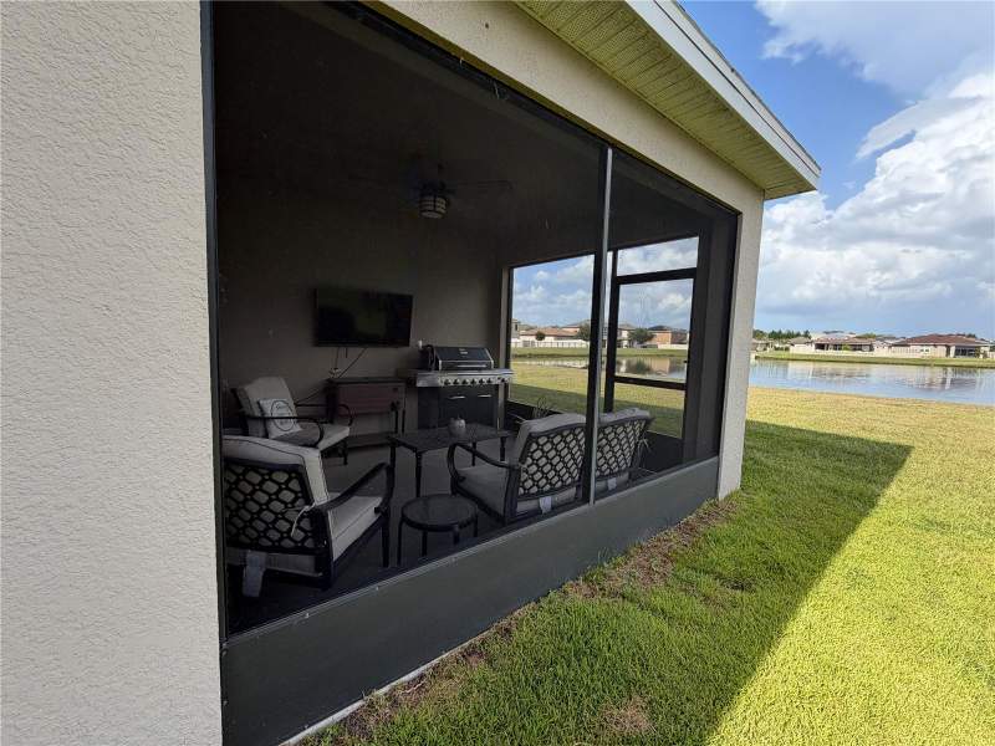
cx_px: 498
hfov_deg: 102.1
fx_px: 402
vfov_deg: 85.7
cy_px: 373
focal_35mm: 14
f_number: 2.2
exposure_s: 1/664
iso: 40
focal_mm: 2.22
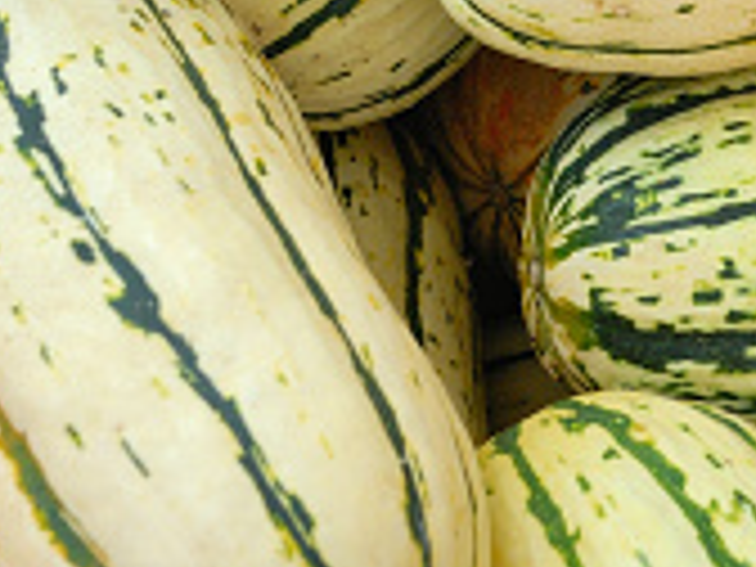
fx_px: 3329
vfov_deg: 9.7
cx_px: 864
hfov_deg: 12.7
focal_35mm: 152
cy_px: 108
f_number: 7.1
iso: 100
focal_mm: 35
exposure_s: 1/80
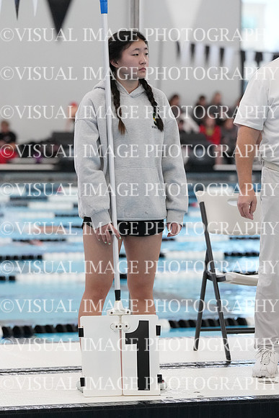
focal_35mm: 202
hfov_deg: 6.8
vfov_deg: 10.2
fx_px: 2347
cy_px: 209
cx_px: 140
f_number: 4
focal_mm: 135
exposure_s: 1/1250
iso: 6400
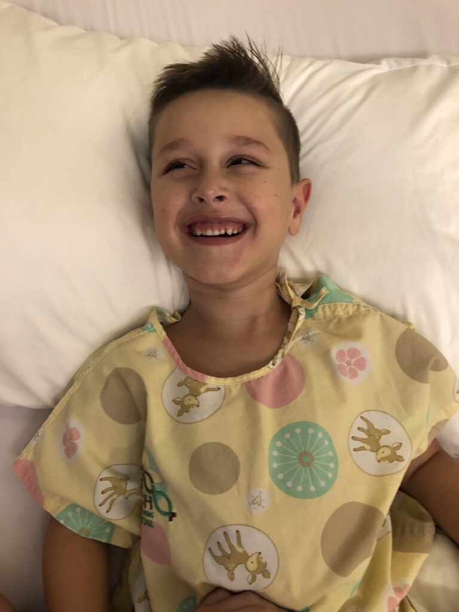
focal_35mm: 28
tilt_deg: -70.7
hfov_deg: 49.7
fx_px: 495
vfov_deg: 63.4
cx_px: 230
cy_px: 306
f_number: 1.8
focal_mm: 3.99
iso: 100
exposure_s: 1/14
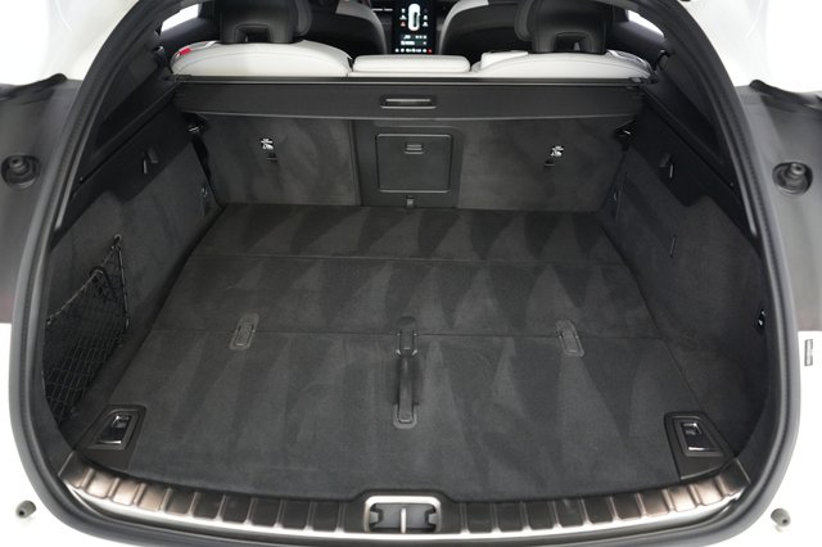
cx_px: 411
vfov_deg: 46.4
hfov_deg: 65.5
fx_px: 639
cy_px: 274
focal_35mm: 28
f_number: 2.8
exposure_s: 1/160
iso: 8000
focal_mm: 28
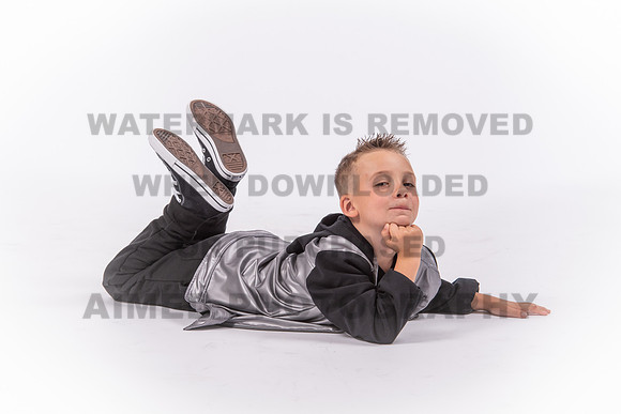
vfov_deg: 9.0
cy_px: 213
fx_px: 2647
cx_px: 310
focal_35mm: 153
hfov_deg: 13.4
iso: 250
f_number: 11
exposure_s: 1/160
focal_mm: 135
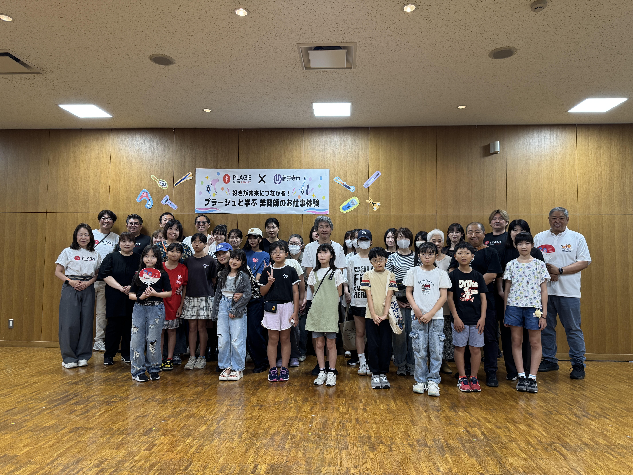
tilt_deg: +3.2
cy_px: 238
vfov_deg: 56.8
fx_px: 439
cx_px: 316
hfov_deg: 71.6
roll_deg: -1.0
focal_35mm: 24
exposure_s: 1/60
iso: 125
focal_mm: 6.76
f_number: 1.78
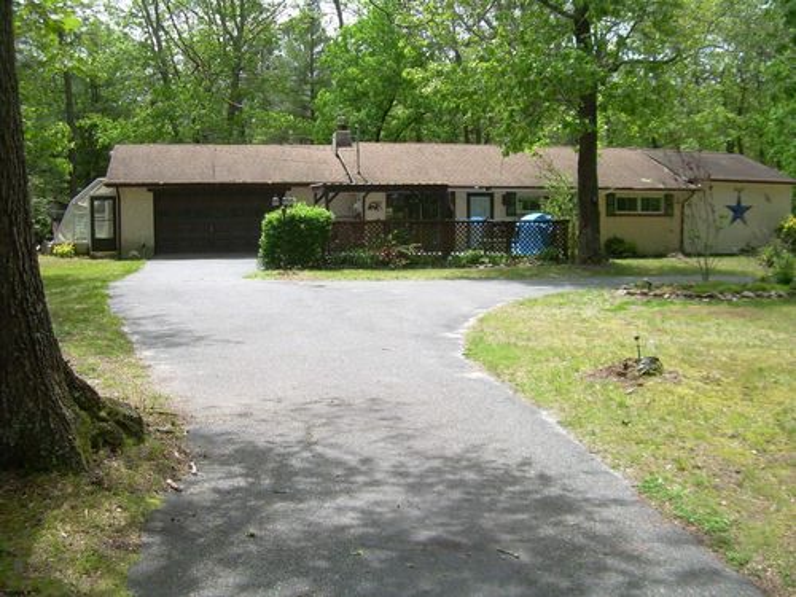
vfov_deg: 37.7
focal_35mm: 38
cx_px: 398
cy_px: 298
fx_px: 874
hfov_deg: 49.0
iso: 50
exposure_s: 1/500
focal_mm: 6.3
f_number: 2.8
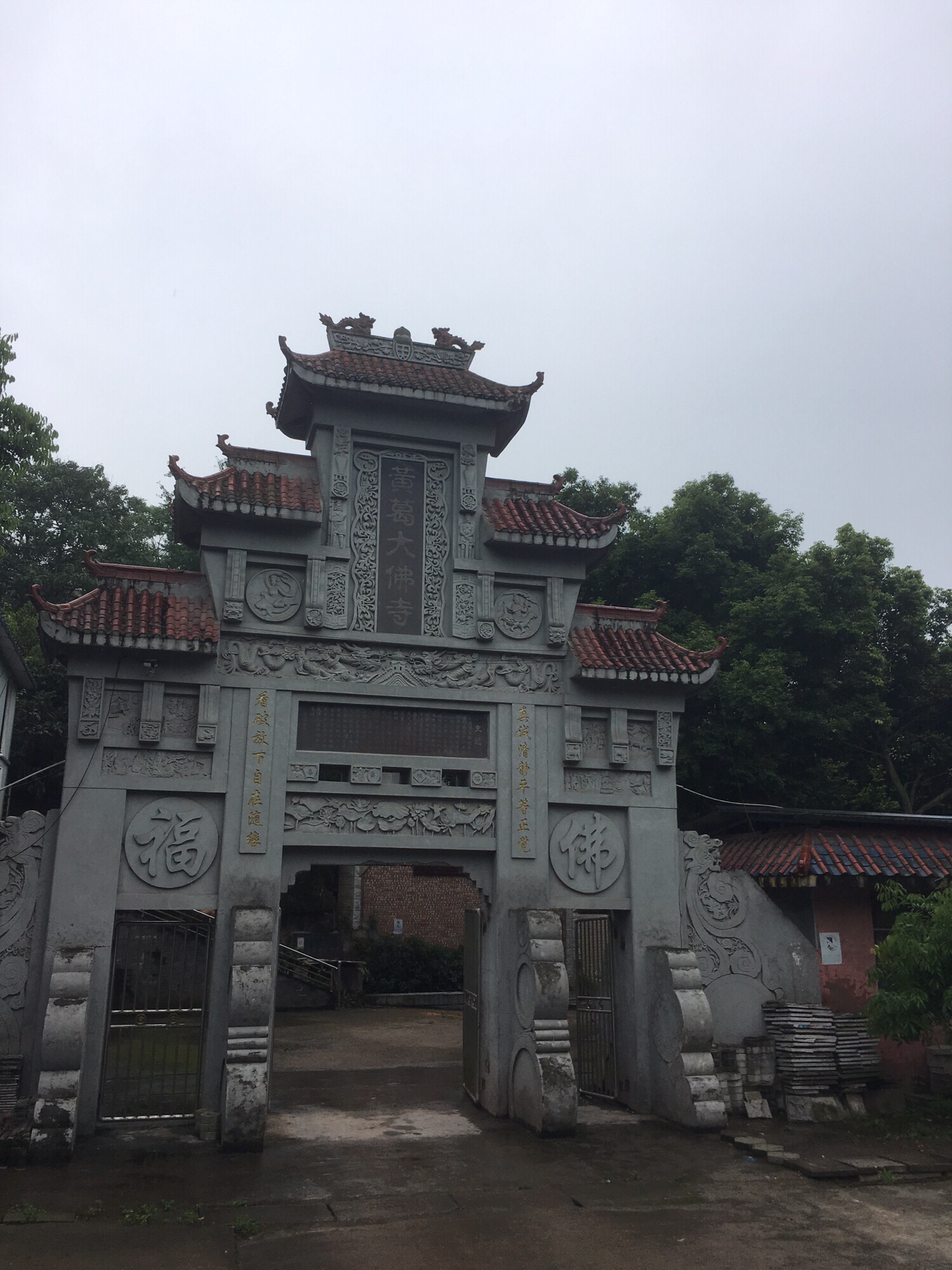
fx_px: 1063
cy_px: 635
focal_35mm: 29
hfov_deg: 48.2
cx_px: 476
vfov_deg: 61.7
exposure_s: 1/777
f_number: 2.2
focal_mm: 4.15
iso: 25
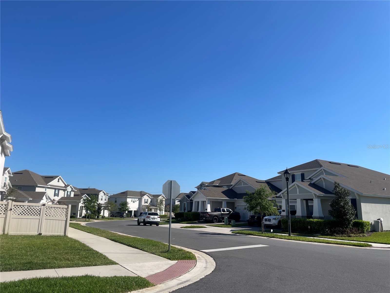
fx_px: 293
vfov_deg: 53.1
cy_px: 146
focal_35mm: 26
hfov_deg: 67.3
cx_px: 195
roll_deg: -1.1
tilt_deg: +12.9
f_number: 1.6
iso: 32
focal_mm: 4.2
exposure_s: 1/4651
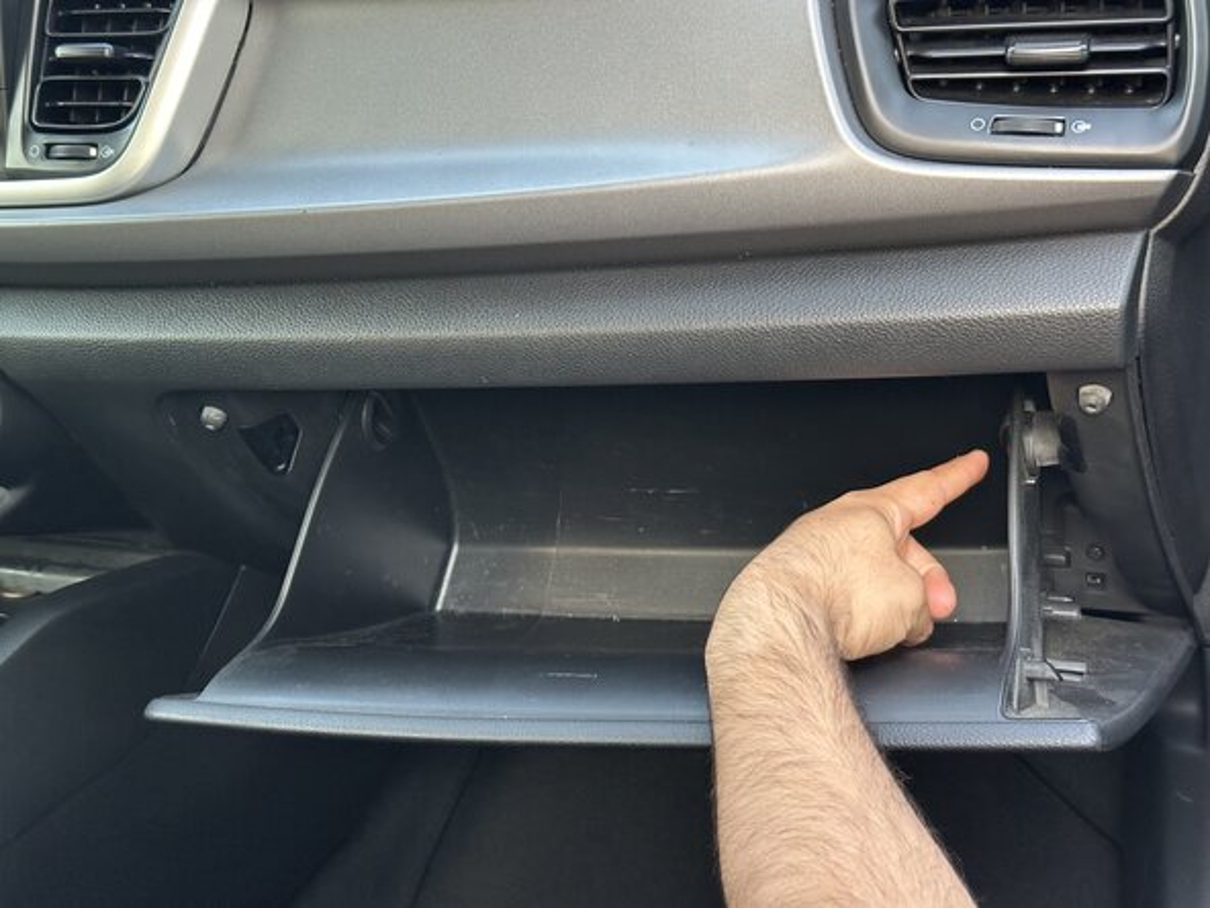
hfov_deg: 39.7
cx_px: 605
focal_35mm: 48
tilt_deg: -9.7
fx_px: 1678
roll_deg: +0.5
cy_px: 454
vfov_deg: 30.3
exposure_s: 1/40
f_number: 1.78
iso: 250
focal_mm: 6.86
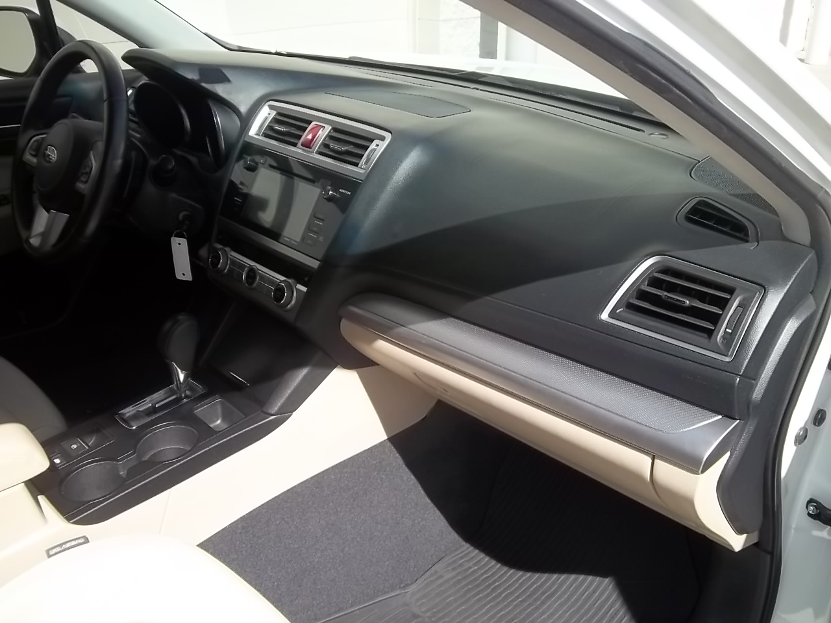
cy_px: 312
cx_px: 416
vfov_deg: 40.7
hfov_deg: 52.6
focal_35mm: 35
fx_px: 840
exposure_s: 1/250
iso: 64
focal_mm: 6.17
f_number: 3.86
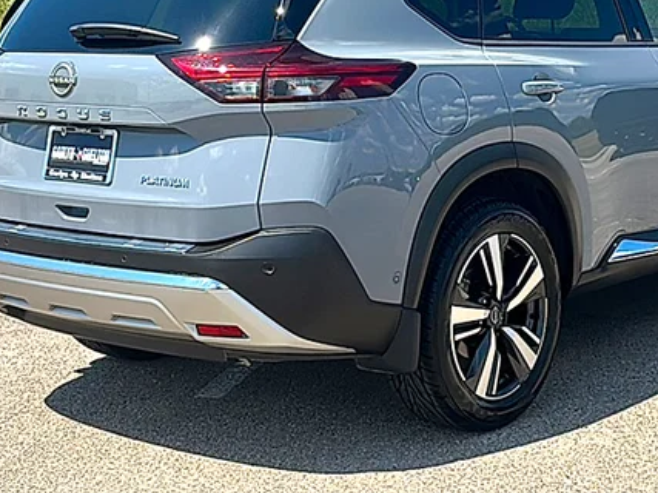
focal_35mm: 64
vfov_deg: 22.7
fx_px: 1216
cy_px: 130
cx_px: 410
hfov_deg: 30.2
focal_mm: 6.86
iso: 80
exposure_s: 1/4587
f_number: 1.78
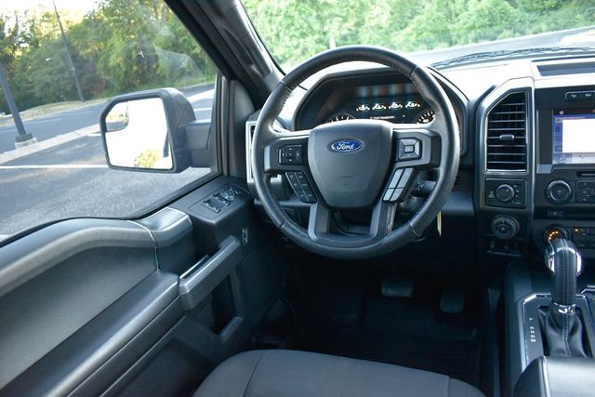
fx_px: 446
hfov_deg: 67.4
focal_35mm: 27
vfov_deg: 48.0
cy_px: 198
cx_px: 298
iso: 4000
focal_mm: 18
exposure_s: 1/125
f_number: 3.5
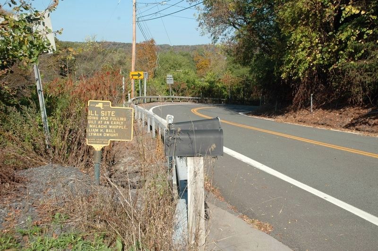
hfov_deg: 38.9
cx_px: 189
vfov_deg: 26.4
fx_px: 535
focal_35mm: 51
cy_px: 126
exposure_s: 1/320
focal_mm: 34
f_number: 9
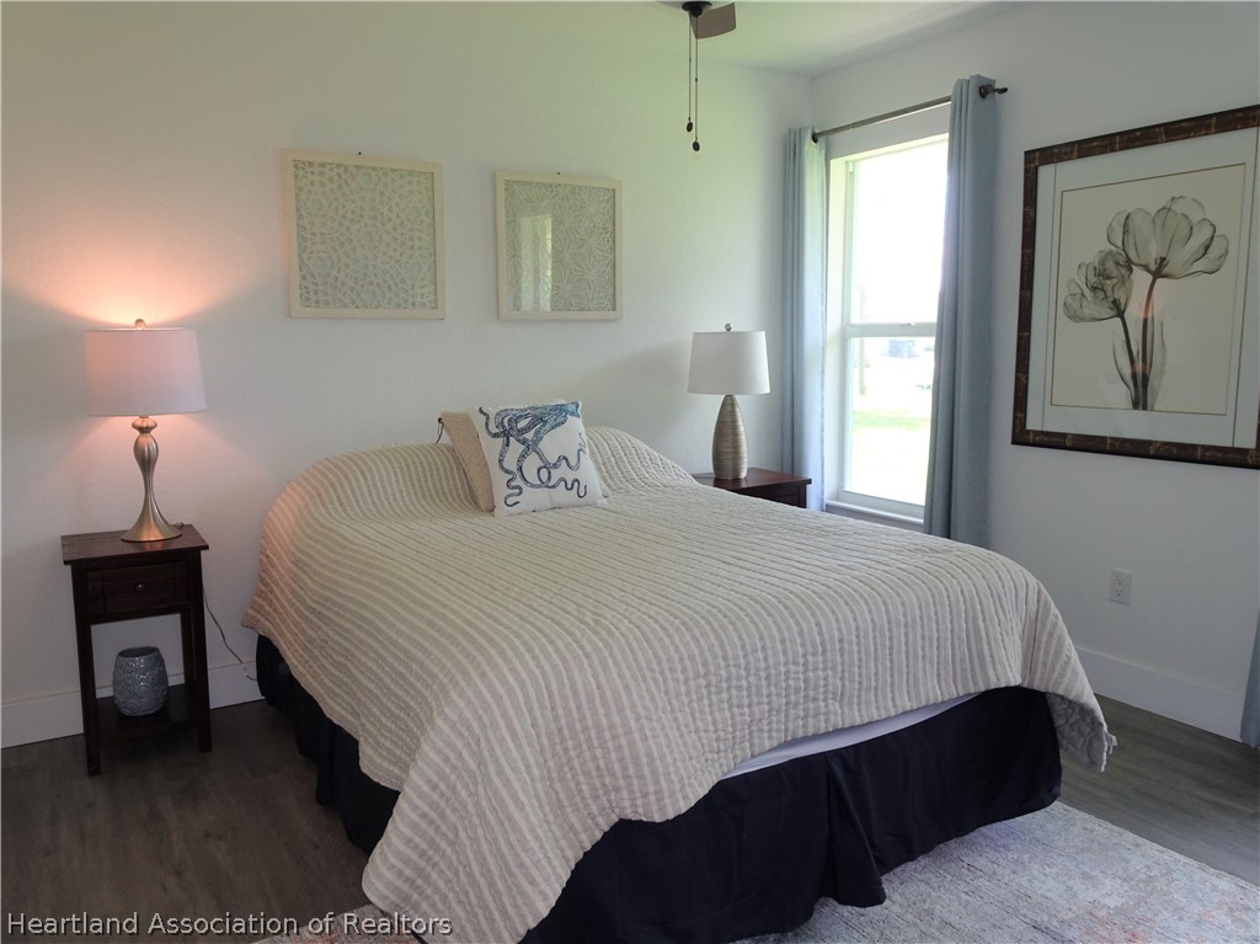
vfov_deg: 56.8
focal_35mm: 24
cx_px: 630
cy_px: 472
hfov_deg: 71.6
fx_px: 873
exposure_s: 1/40
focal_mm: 4.1
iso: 80
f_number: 3.5
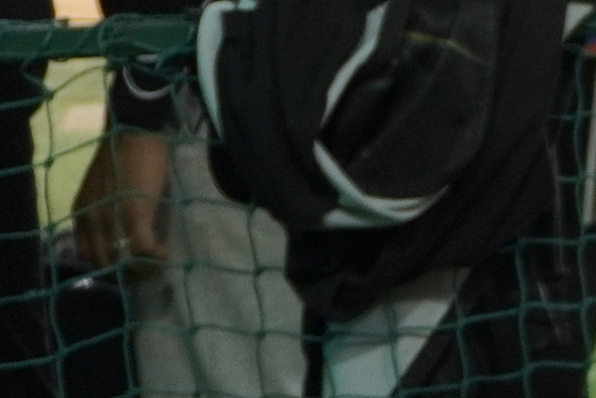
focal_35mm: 247
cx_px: 2020
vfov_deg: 5.4
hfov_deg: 7.1
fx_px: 4084
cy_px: -469
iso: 500
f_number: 4
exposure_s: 1/200
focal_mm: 23
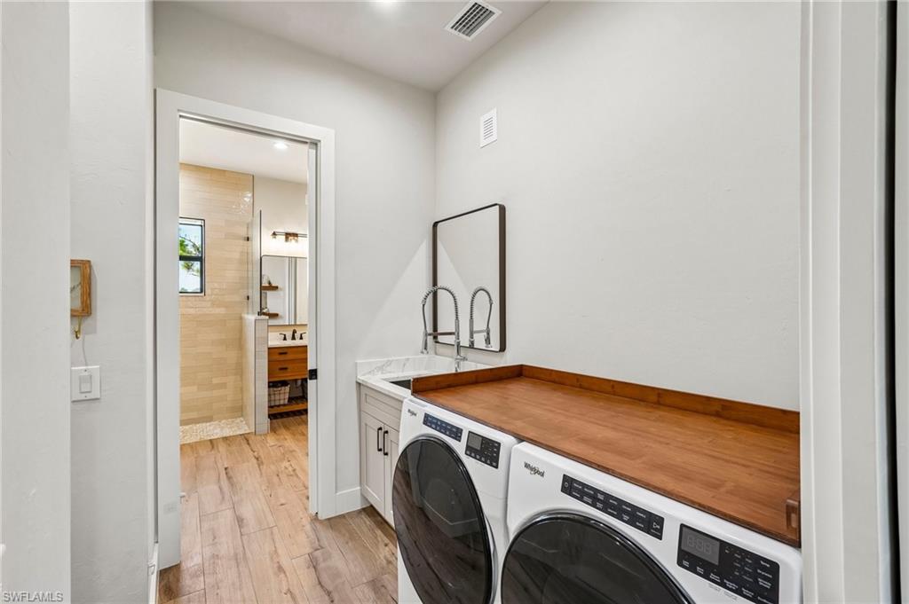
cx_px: 454
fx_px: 416
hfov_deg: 95.0
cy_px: 302
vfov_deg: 72.0
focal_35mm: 16
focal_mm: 16.5
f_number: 8
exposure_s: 1/13
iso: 400
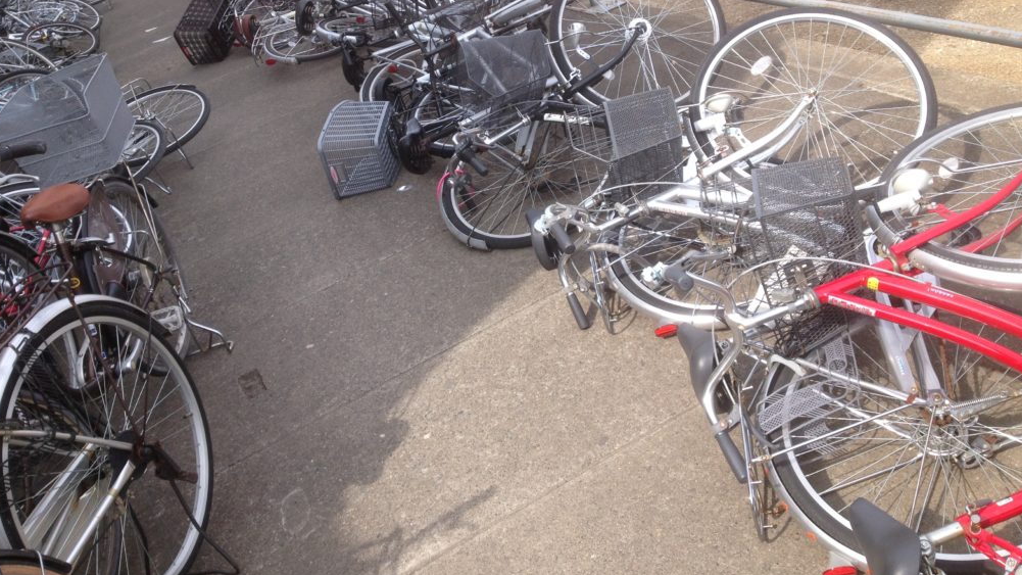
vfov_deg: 30.3
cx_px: 507
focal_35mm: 39
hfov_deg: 51.6
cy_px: 227
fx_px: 1057
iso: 50
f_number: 2.4
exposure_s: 1/789
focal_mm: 4.28
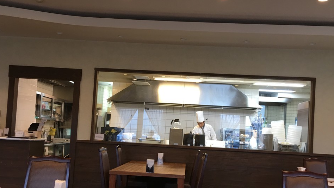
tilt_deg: +1.2
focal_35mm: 40
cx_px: 168
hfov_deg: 50.5
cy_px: 127
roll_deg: -2.4
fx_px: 354
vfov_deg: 29.5
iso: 32
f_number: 2.2
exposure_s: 1/15
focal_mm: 4.15
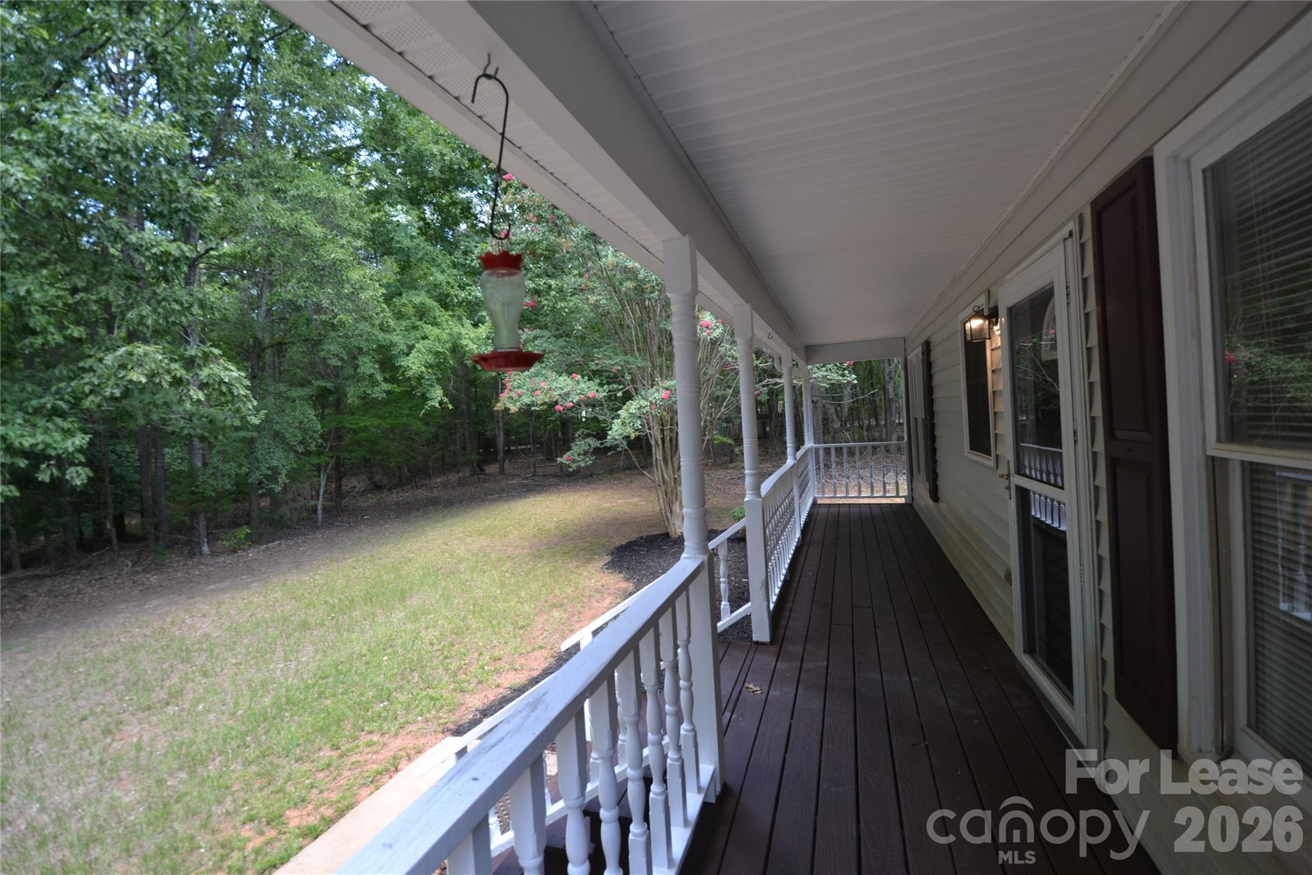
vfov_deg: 77.3
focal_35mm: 15
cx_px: 656
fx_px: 547
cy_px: 438
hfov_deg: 100.4
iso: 400
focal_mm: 10
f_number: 5
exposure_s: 1/100
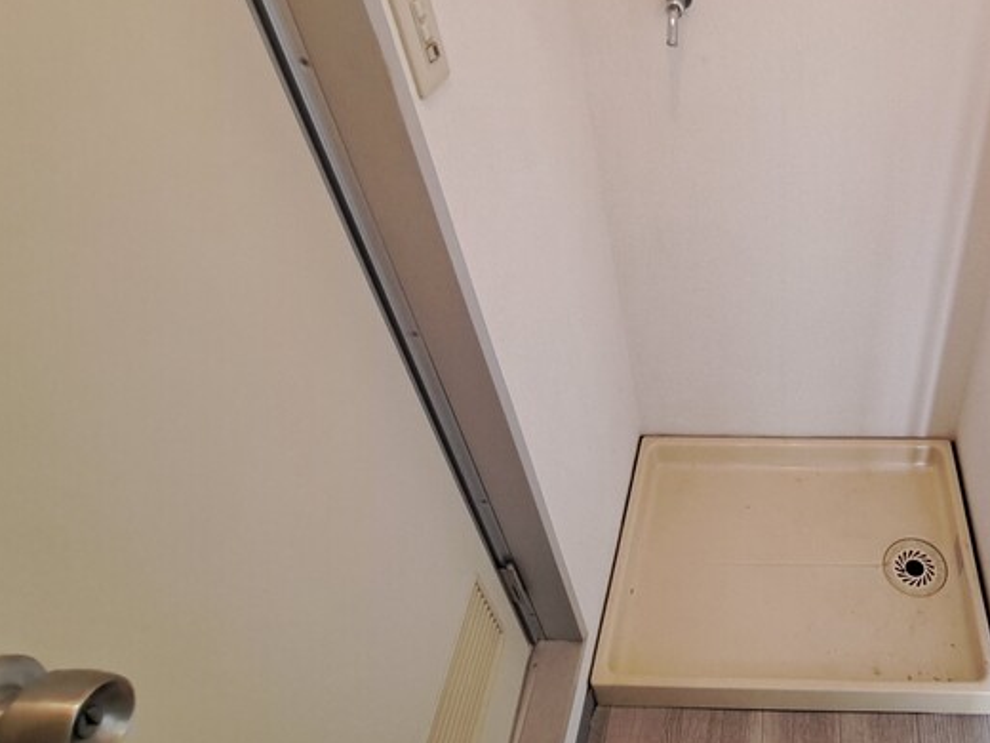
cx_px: 781
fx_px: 686
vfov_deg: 56.1
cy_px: 278
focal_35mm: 24
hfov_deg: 65.6
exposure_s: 1/33
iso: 250
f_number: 2.2
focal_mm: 1.74
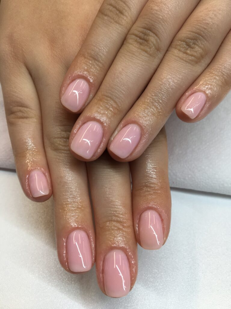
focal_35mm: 29
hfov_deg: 48.2
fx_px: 258
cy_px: 154
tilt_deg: -51.1
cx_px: 116
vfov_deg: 61.7
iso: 25
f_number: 2.2
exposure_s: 1/100
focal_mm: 4.15
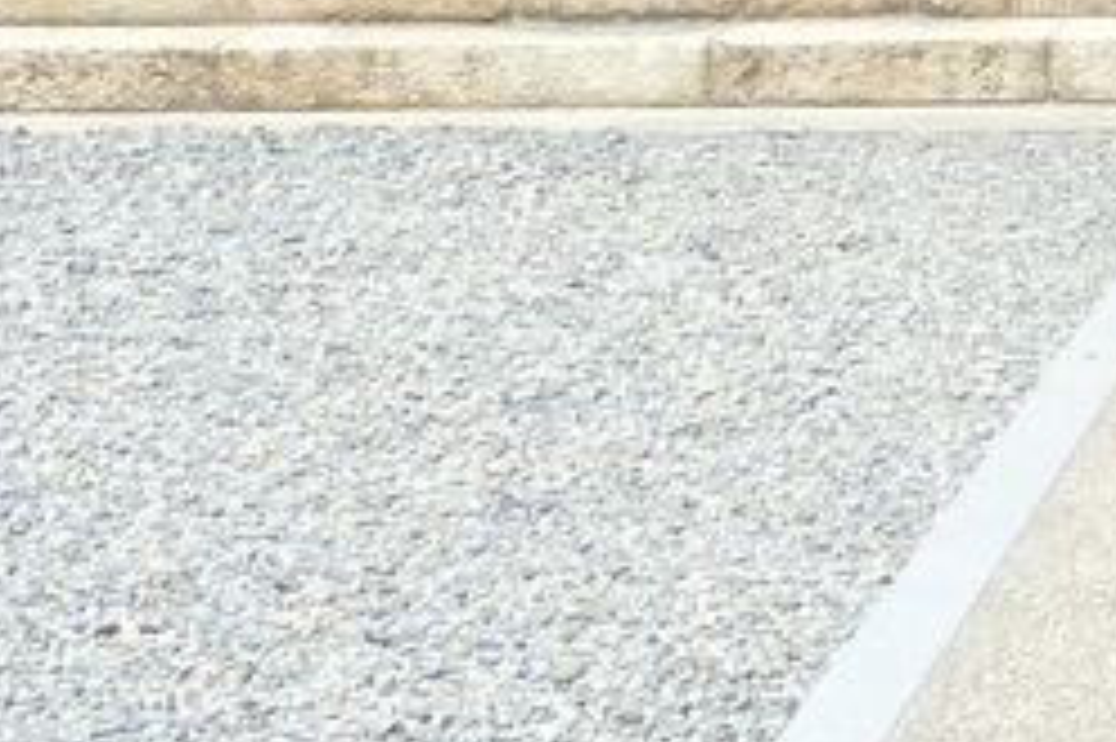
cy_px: -890
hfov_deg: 14.9
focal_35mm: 126
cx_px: 1760
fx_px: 3903
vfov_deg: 9.9
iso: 125
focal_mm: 4.1
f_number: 4
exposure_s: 1/250
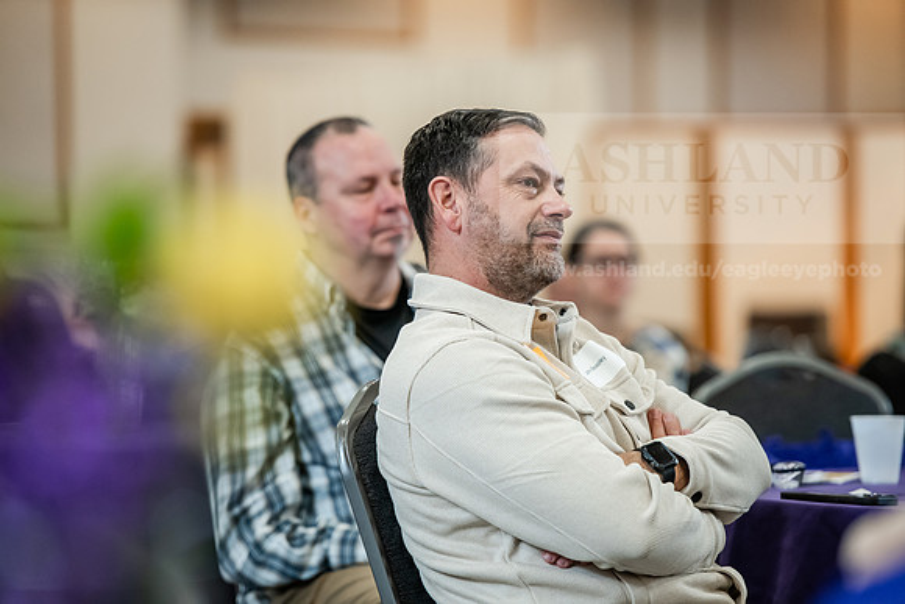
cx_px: 452
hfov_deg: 11.7
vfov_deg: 7.9
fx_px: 4400
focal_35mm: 175
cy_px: 302
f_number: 3.2
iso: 2000
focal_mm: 175
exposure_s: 1/200
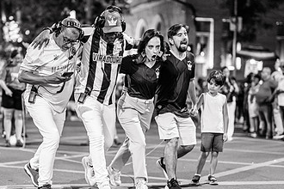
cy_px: 113
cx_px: 108
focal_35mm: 88
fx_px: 694
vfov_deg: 15.5
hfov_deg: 23.1
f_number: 1.2
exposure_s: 1/320
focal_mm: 50
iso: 2500
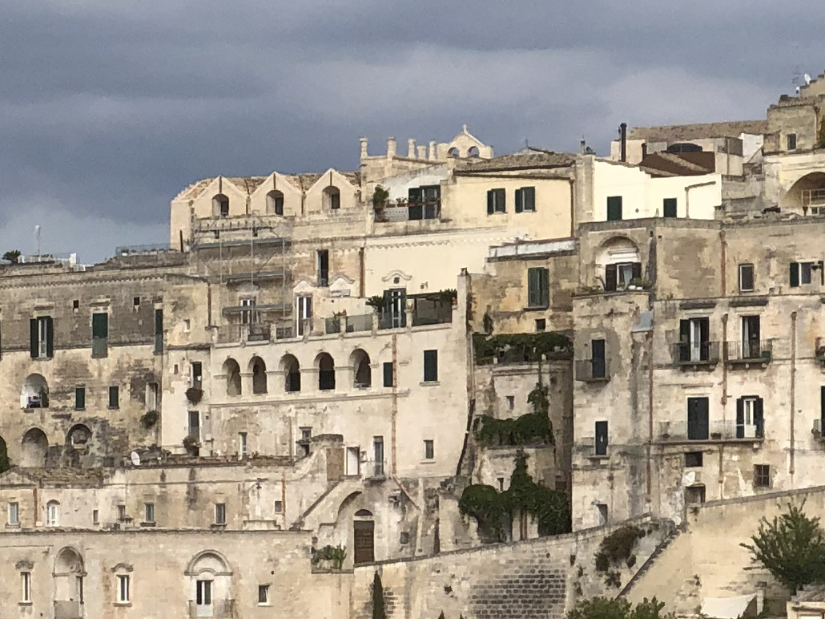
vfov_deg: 7.3
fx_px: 4813
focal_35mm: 202
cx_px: -345
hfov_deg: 9.6
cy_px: 589
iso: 16
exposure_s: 1/1245
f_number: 2.4
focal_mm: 6
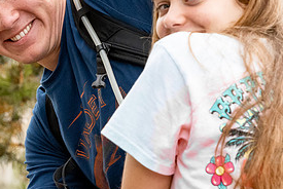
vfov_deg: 2.1
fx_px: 5139
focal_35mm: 653
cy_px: 115
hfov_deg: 3.2
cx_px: 29
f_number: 8
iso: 800
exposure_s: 1/500
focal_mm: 160
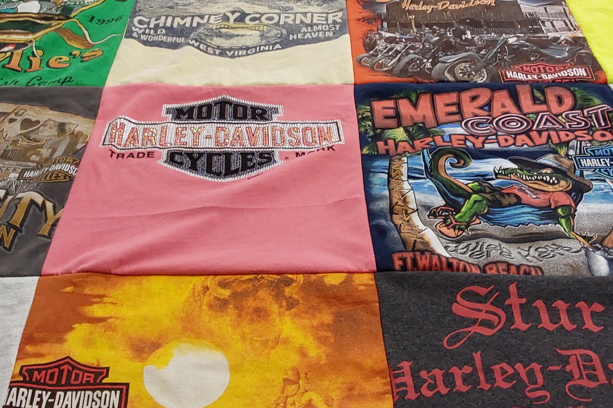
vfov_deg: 27.4
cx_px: 262
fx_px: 834
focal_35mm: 49
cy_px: 159
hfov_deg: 40.3
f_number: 1.9
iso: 80
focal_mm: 2.91
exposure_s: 1/50
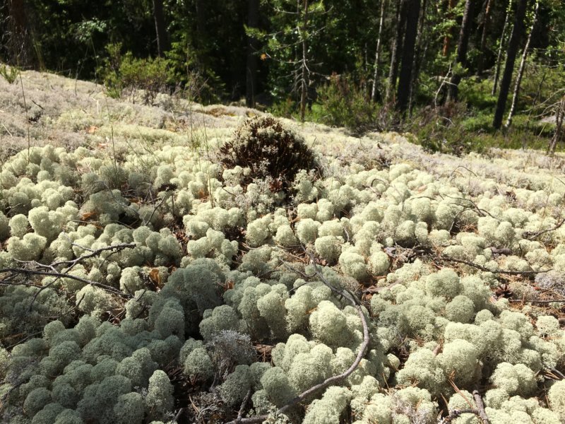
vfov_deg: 48.2
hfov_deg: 61.7
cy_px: 212
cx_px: 282
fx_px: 473
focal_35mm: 29
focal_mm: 4.15
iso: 25
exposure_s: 1/1709
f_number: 2.2
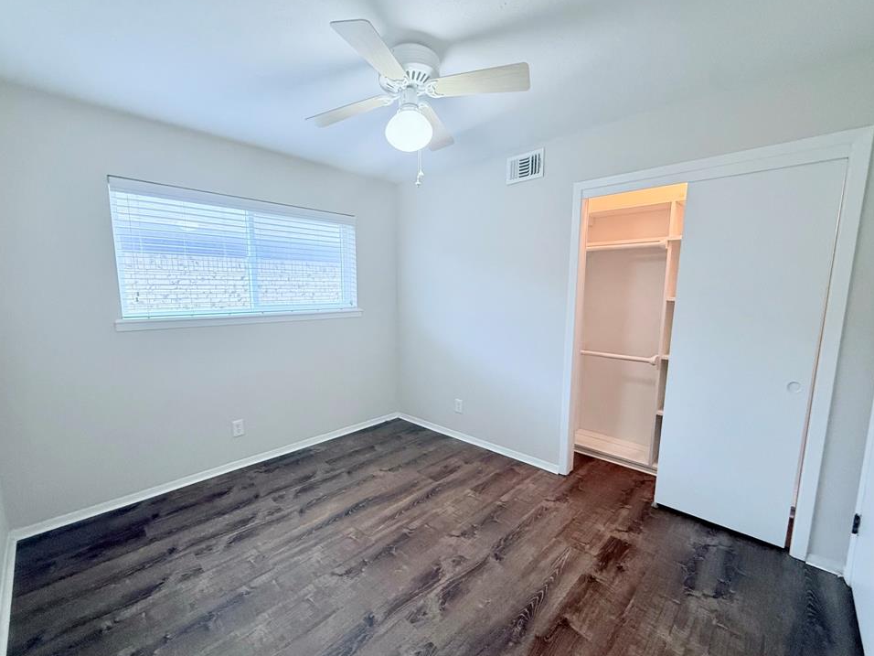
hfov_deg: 98.1
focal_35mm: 15
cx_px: 417
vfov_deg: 81.7
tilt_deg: -8.1
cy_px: 341
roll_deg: -0.3
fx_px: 379
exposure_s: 1/120
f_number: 2.2
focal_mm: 2.22
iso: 320
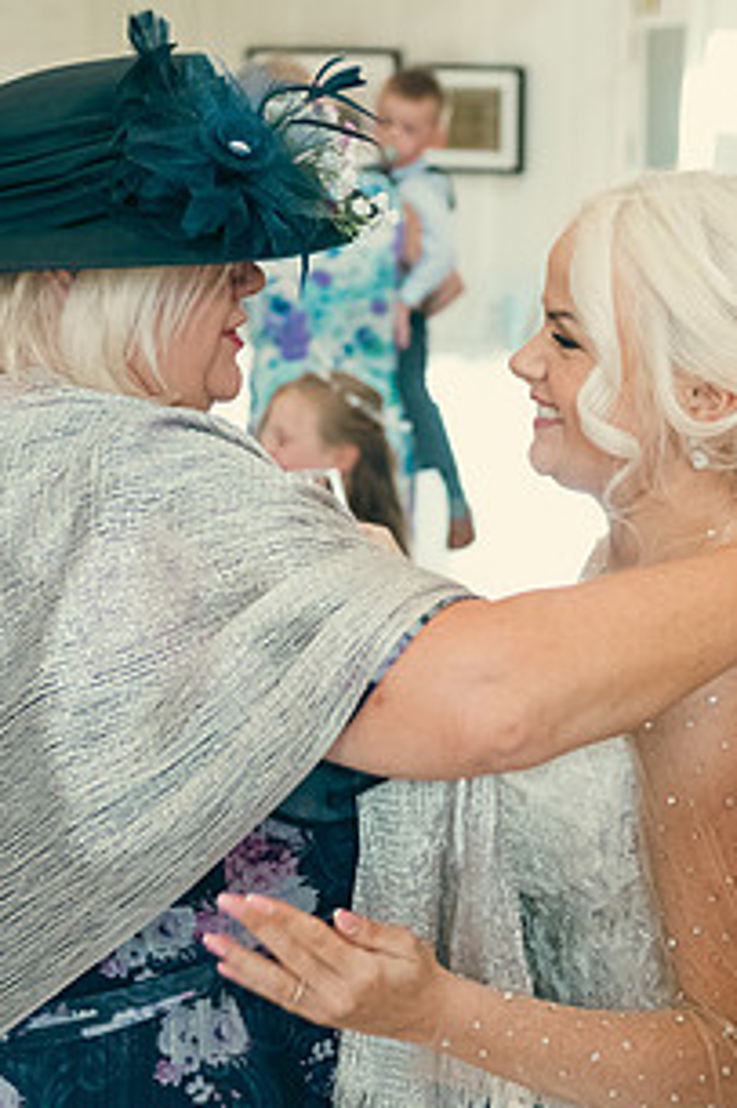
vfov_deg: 25.4
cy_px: 558
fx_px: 2459
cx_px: 614
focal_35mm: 80
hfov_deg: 16.9
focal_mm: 42
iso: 800
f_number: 3.5
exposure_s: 1/160
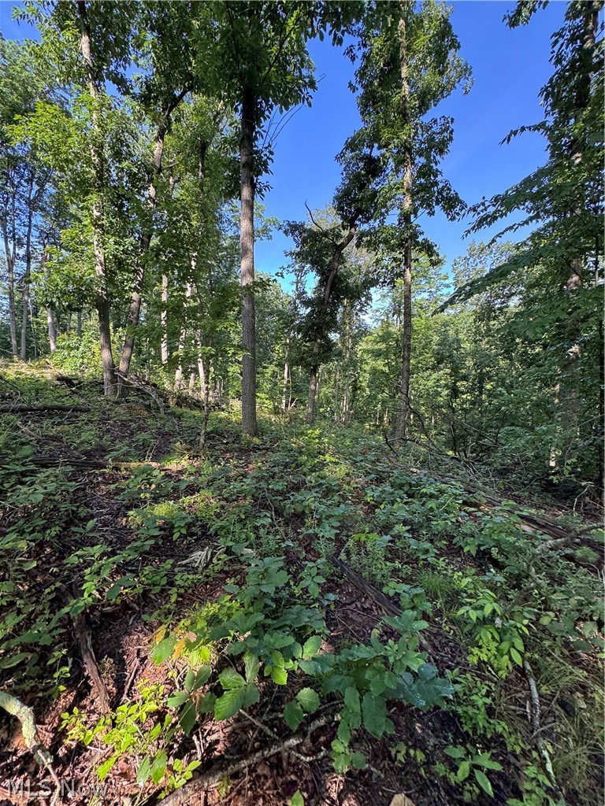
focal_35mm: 14
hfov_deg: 85.7
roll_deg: -4.9
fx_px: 326
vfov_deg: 102.1
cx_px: 302
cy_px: 403
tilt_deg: -11.8
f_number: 2.2
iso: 40
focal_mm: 2.22
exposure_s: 1/104
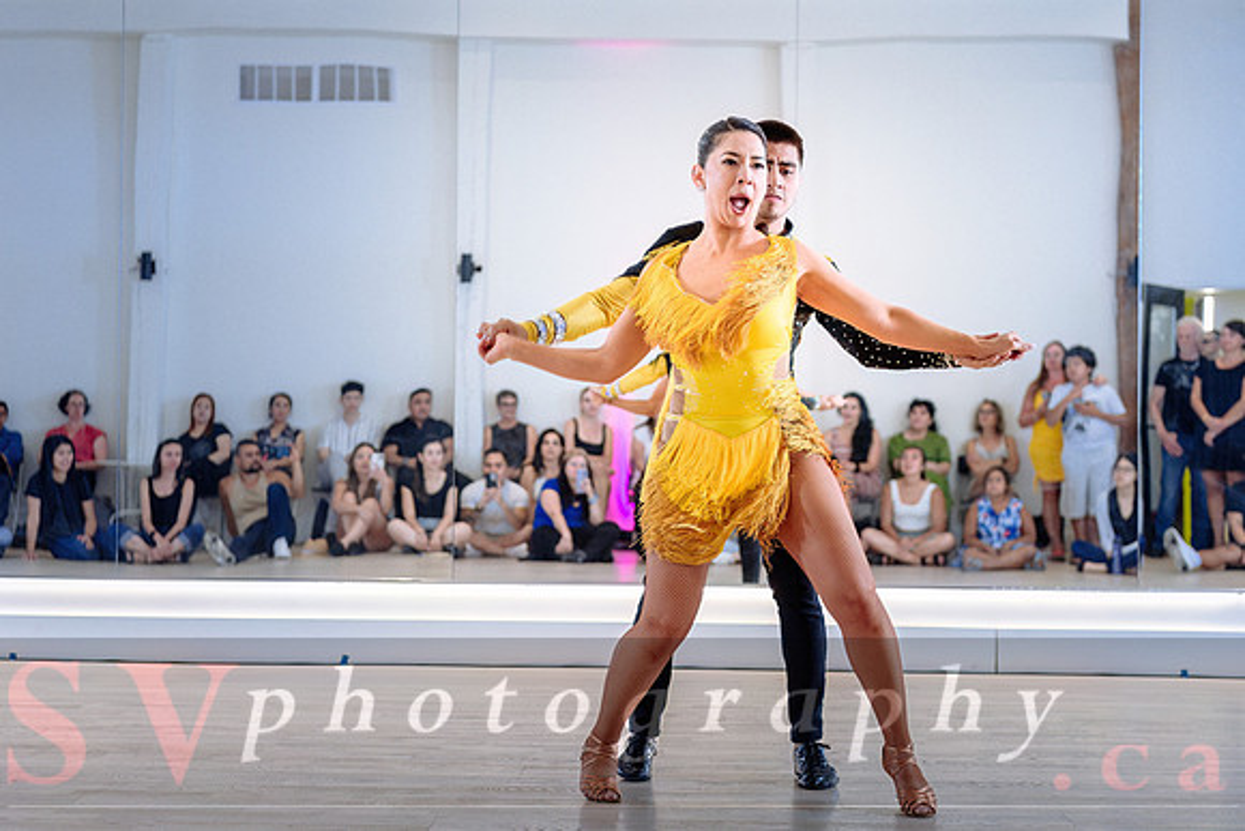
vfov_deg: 22.5
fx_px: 2085
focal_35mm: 60
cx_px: 622
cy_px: 412
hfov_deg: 33.2
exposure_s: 1/250
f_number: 2.8
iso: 1600
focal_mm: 56
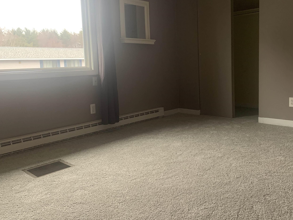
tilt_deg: -8.0
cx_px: 177
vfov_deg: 44.1
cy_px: 96
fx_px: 271
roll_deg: +2.2
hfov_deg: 56.4
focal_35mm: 32
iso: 80
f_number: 1.8
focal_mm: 4.25
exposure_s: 1/121
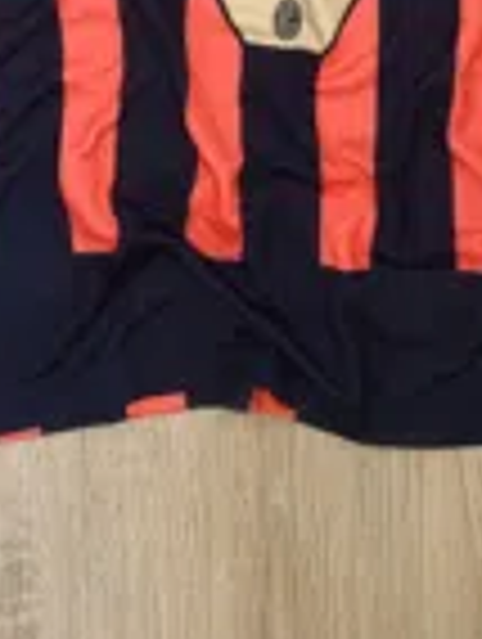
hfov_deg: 20.1
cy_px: -180
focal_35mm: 73
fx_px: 1351
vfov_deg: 23.7
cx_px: 333
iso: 640
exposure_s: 1/25
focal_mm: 4.25
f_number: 1.8
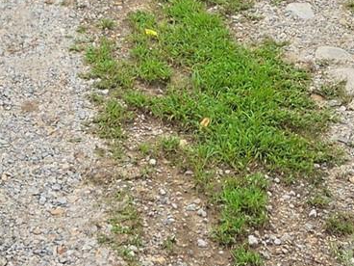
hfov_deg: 14.9
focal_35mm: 128
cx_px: -63
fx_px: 1309
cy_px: -413
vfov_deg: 9.9
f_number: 1.8
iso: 80
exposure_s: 1/4542
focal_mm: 5.4
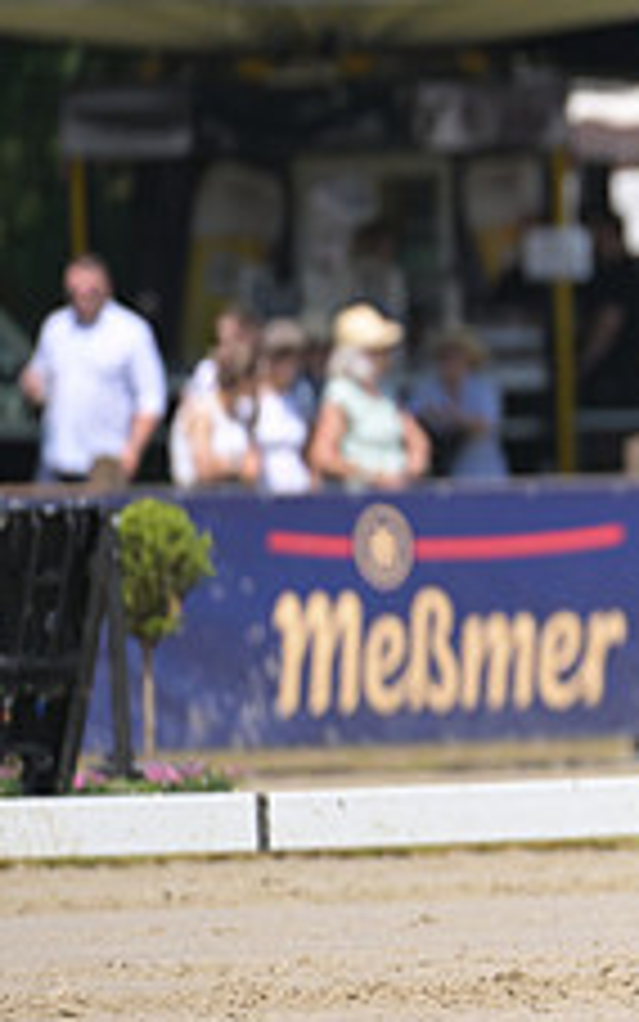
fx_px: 26092
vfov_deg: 2.2
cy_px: 187
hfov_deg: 1.4
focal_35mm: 937
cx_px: 1292
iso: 280
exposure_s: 1/1250
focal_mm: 360
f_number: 5
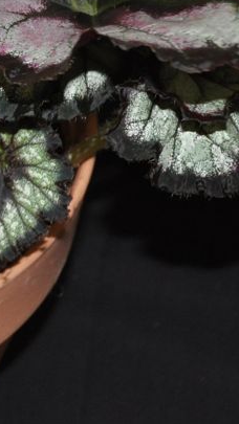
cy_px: 60
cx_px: -196
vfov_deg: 13.9
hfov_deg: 7.7
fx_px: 1730
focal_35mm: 154
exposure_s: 1/60
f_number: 4
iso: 800
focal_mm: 31
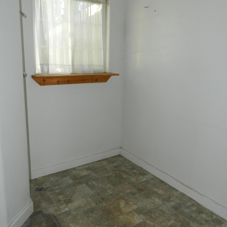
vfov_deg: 53.9
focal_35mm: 30
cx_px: 114
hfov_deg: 54.0
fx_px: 223
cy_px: 99
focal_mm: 4.5
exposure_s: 1/30
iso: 200
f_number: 3.1
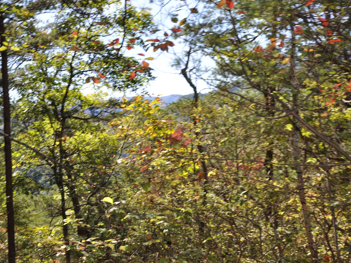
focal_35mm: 52
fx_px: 527
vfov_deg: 28.0
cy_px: 153
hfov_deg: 36.3
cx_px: 106
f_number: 7.1
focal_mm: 24
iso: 200
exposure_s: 1/200
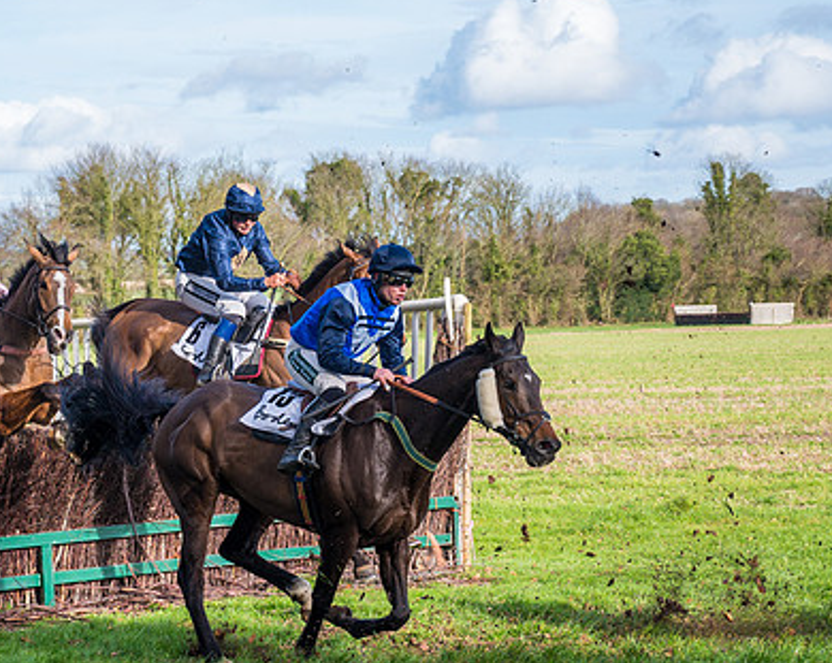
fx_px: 3000
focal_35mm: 122
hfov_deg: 15.7
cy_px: 391
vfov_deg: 12.6
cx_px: 184
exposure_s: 1/1250
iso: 250
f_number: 4
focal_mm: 70
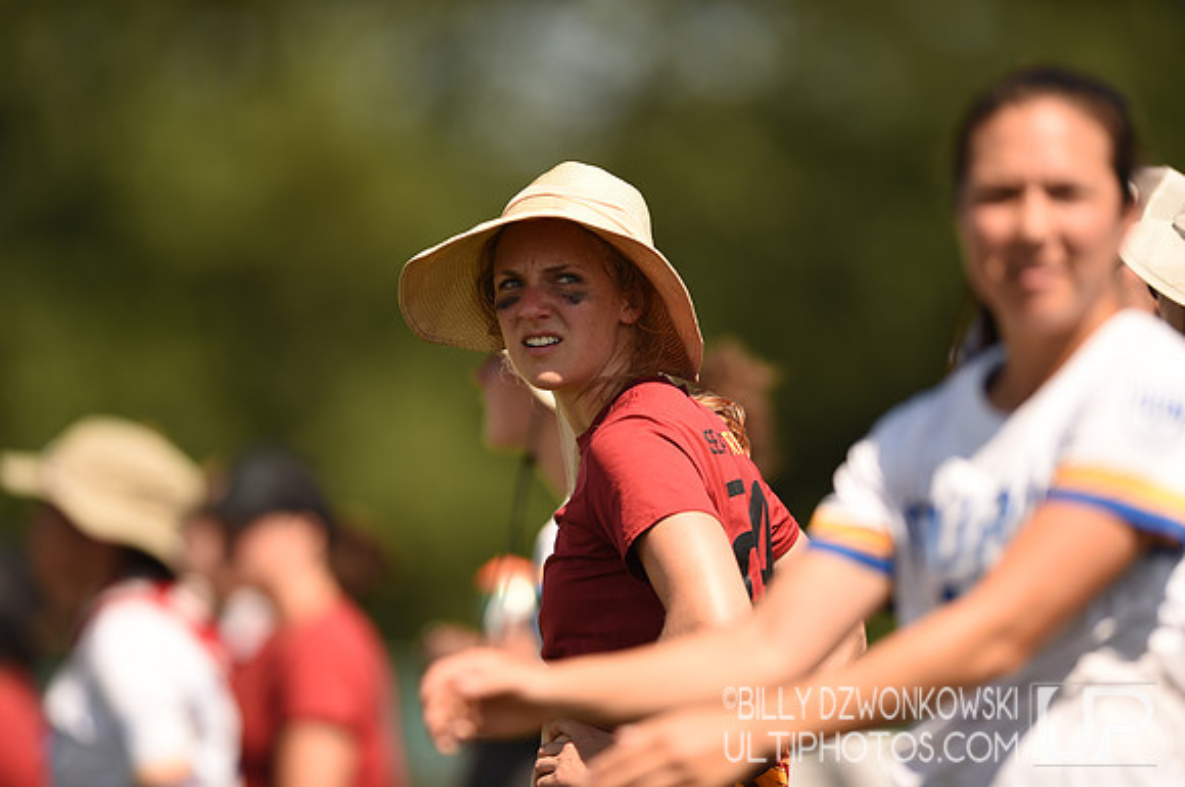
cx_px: 592
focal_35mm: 400
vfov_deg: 3.4
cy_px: 394
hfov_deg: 5.2
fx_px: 13148
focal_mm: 400
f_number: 2.8
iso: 100
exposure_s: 1/1600
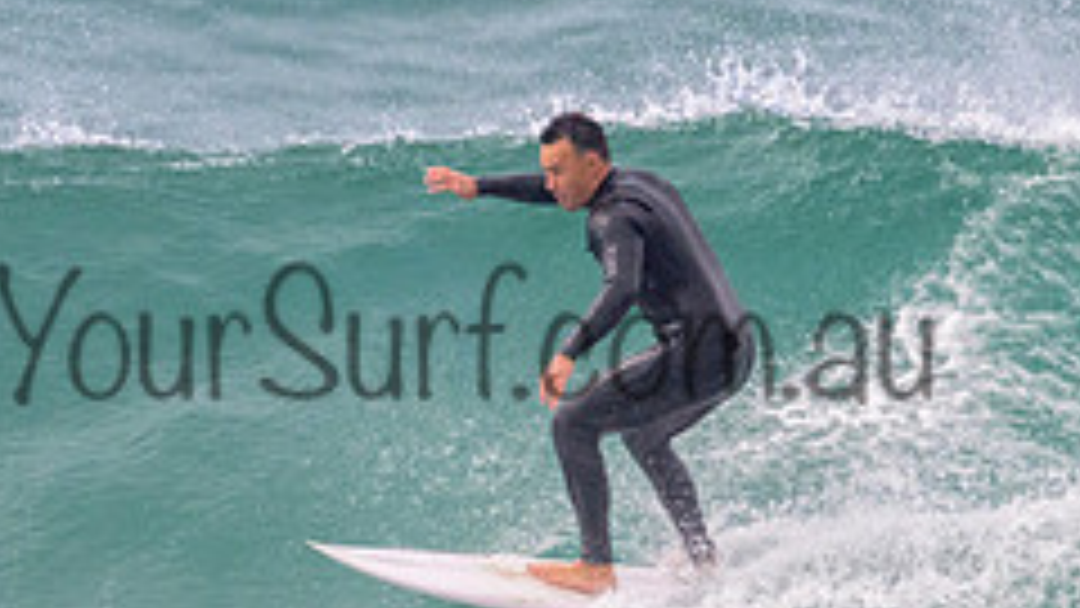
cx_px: 459
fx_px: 57905
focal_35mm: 2022
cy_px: 295
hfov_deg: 1.1
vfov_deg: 0.6
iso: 1800
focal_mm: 800
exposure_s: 1/2000
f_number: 11
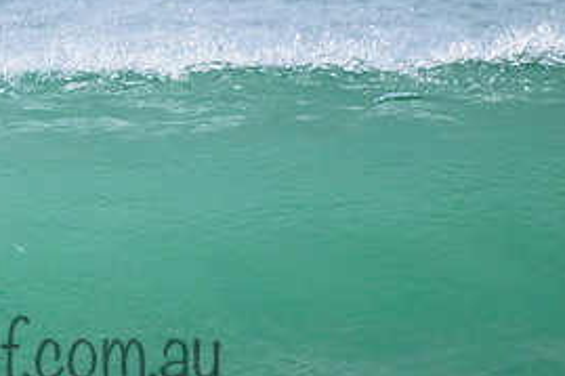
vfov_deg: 0.6
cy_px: 267
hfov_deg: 0.9
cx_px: -68
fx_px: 37281
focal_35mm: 2377
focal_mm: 800
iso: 2200
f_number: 11
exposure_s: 1/1600
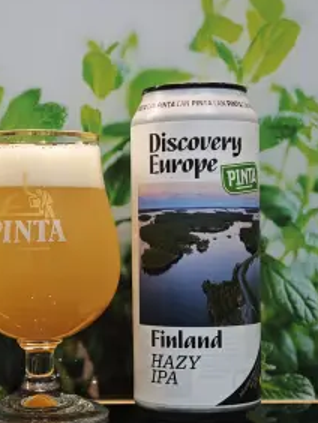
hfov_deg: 17.4
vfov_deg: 23.0
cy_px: 256
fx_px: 1040
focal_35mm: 85
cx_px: 114
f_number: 2
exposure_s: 1/100
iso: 1250
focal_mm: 9
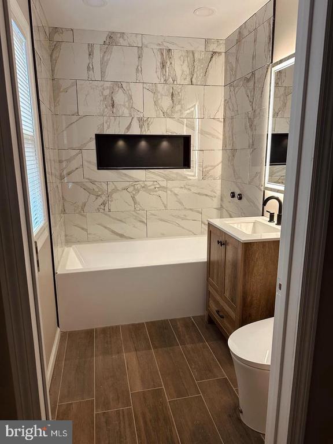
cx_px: 166
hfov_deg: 56.8
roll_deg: -0.3
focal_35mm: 24
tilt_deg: -11.2
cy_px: 222
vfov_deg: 71.6
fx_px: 308
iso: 250
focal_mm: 6.86
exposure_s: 1/113
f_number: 1.78
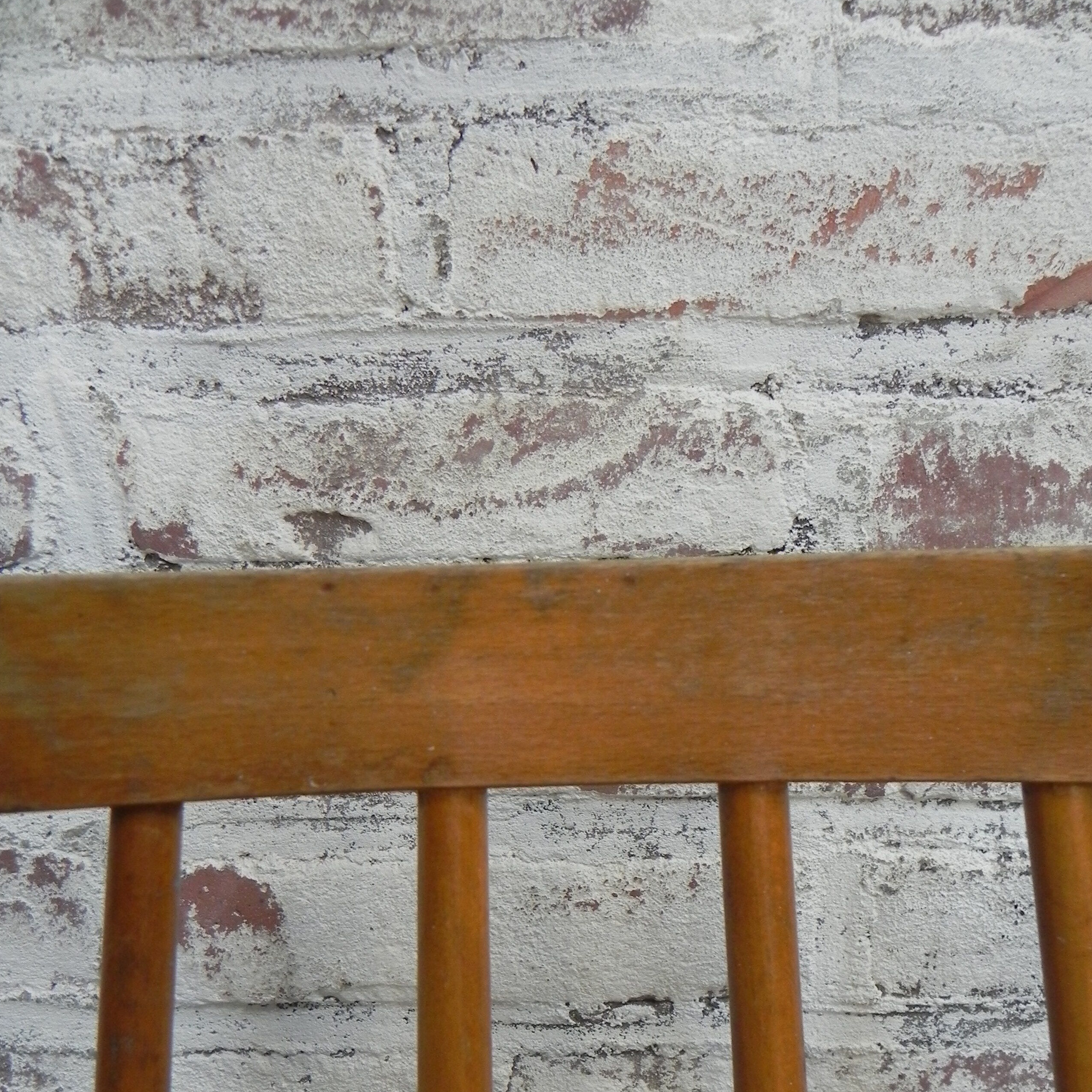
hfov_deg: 49.7
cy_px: 744
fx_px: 1178
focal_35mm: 33
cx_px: 574
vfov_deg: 48.7
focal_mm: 4.6
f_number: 2.8
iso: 274
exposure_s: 1/30
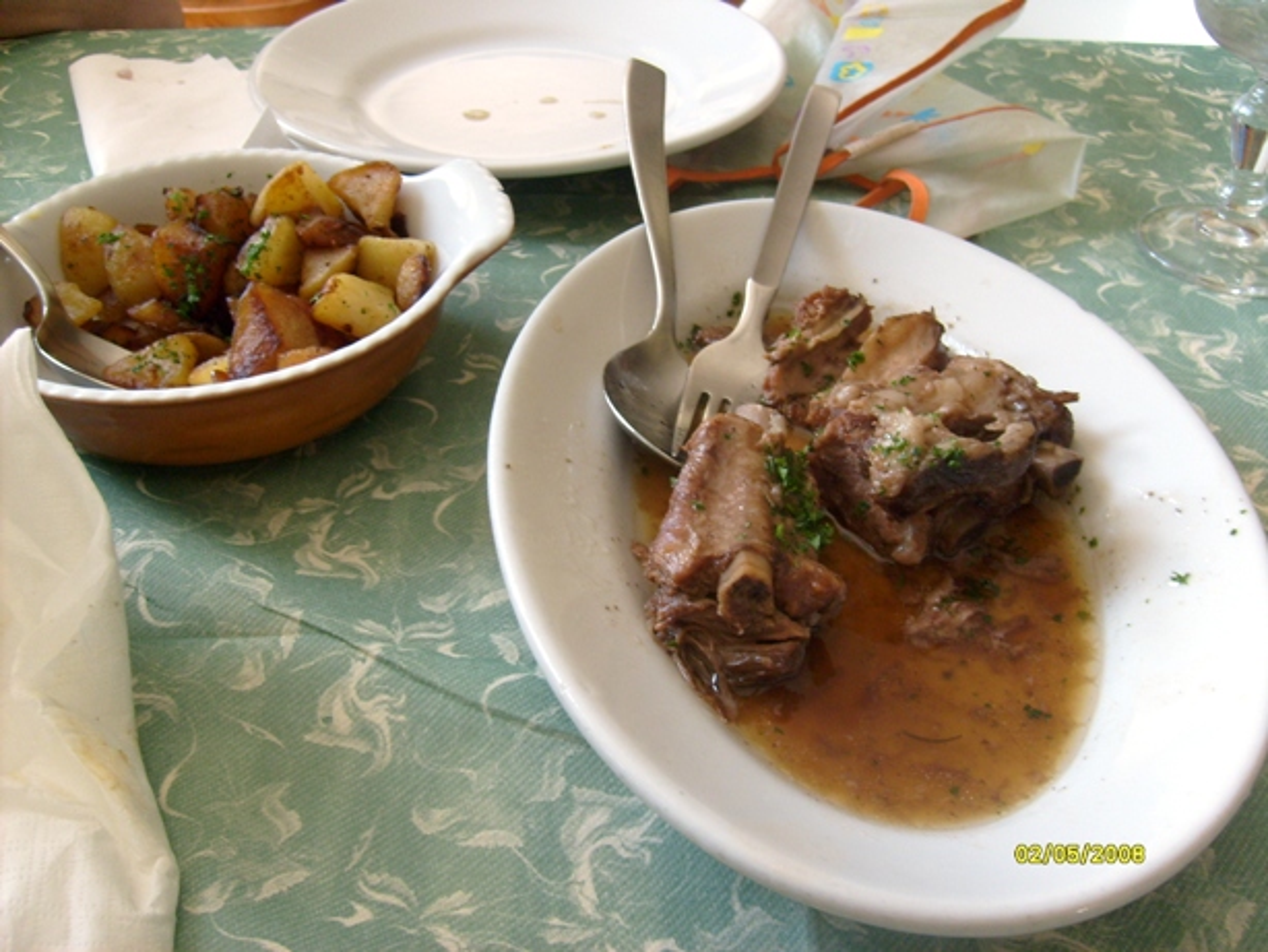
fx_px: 1283
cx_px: 634
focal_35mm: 35
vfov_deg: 40.7
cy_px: 476
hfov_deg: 52.6
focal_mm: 5.8
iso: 80
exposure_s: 1/45
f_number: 2.8
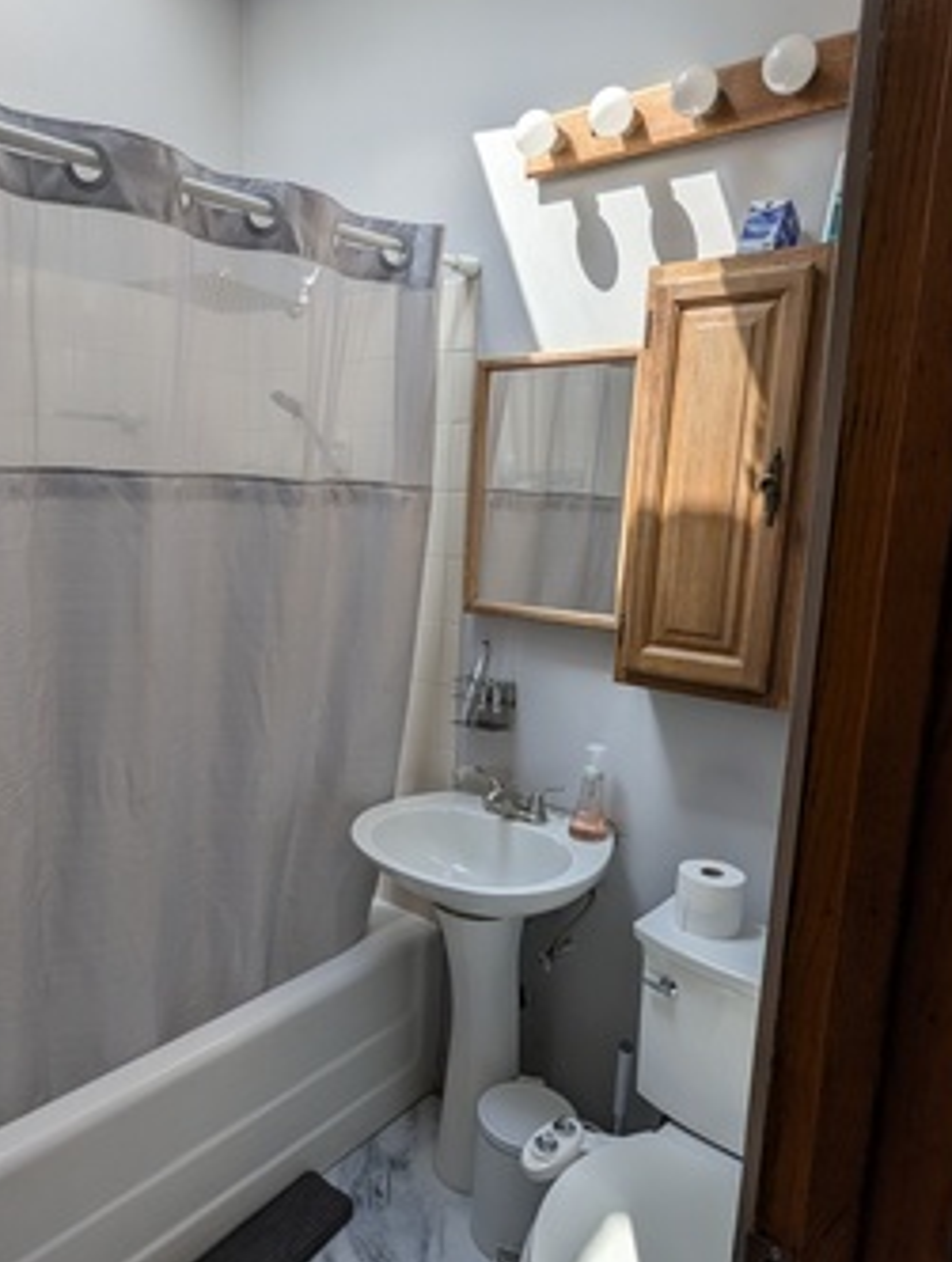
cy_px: 671
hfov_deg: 56.4
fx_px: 877
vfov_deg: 71.4
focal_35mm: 24
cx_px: 372
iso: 35
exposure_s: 1/507
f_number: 2.2
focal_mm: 2.35
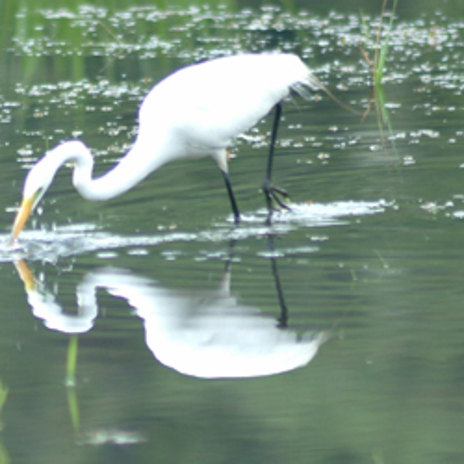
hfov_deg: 1.5
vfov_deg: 1.5
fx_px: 18325
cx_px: -63
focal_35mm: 1208
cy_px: 245
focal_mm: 299
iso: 200
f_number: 2.8
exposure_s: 1/125
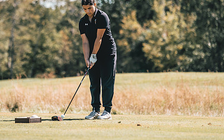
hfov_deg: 8.0
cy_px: 49
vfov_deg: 5.0
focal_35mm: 261
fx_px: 1593
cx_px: 91
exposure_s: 1/2500
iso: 200
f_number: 2.8
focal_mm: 150
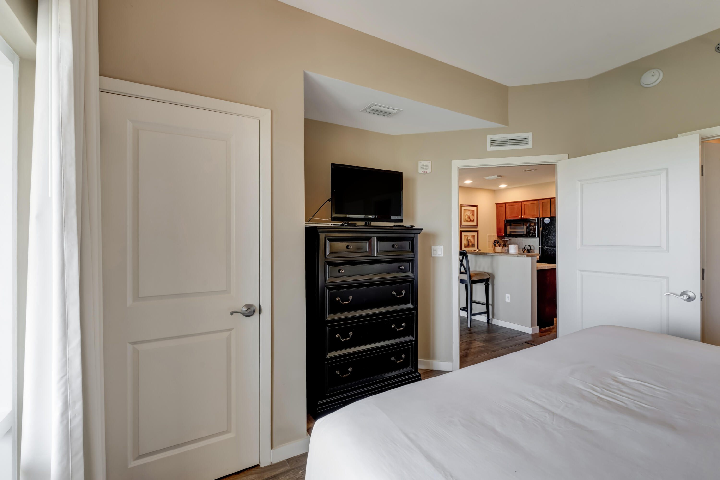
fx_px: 320
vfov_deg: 73.7
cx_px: 360
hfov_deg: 96.7
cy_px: 240
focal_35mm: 16
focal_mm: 16
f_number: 11
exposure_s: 1/2.5
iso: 400
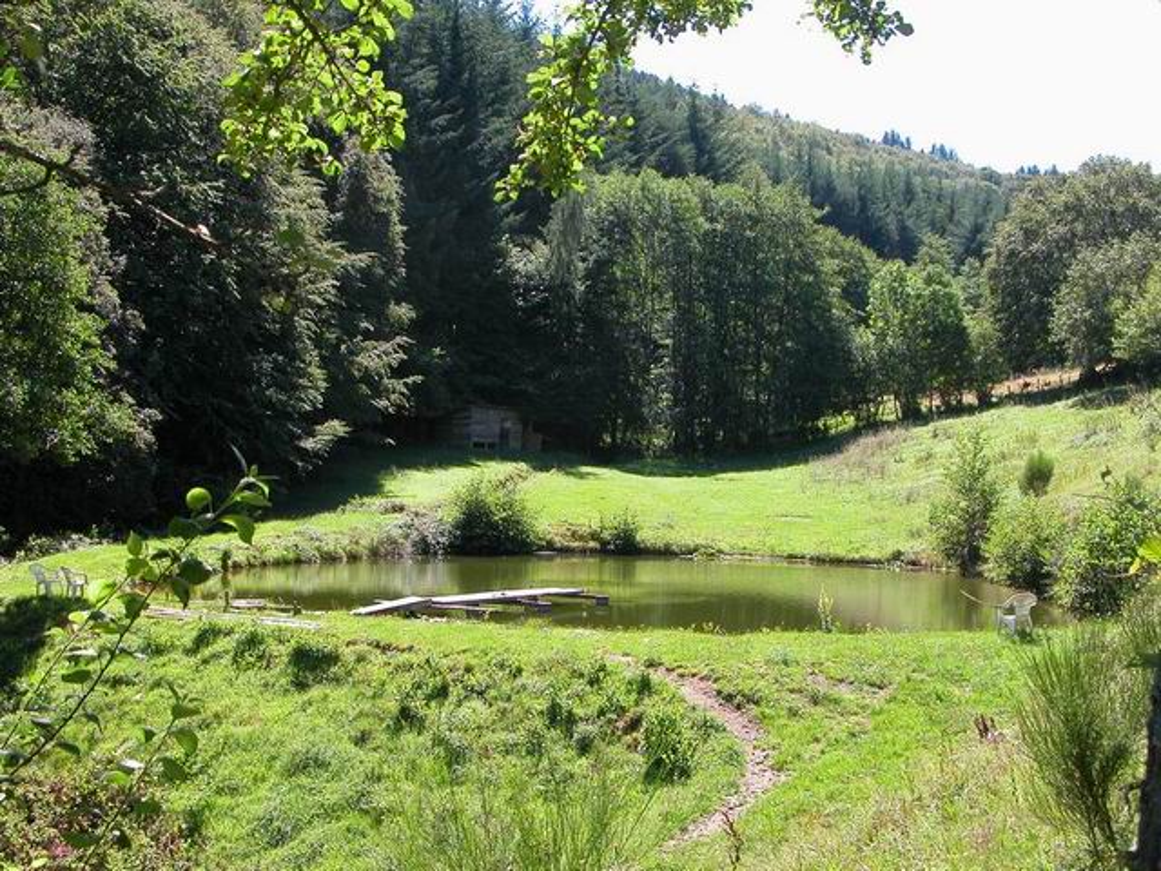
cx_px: 580
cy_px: 436
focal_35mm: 50
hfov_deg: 38.2
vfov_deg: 29.1
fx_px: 1677
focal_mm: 12.7
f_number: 4.8
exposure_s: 1/146
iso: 100
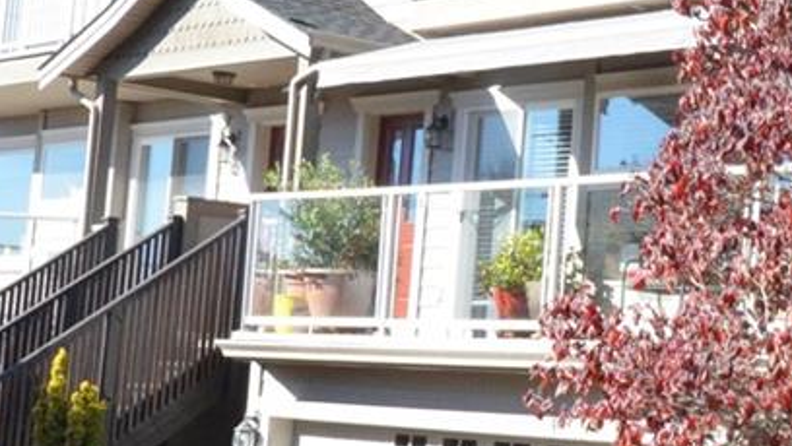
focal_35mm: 86
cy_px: 226
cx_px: 1039
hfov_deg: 22.1
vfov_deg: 14.1
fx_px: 1807
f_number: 13
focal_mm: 14
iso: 2000
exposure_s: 1/500
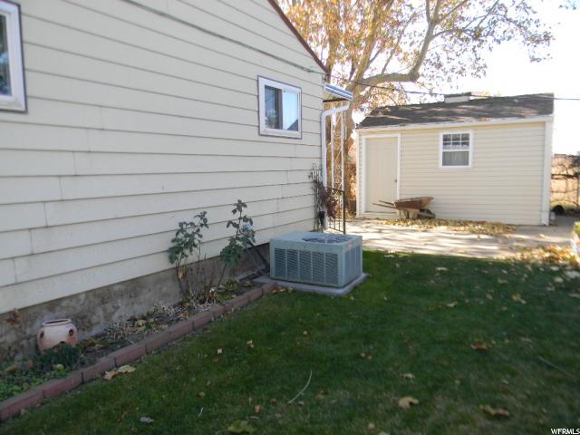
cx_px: 290
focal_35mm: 28
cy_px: 218
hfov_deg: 63.4
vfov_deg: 49.7
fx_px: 469
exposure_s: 1/126
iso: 80
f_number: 3.5
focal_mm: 5
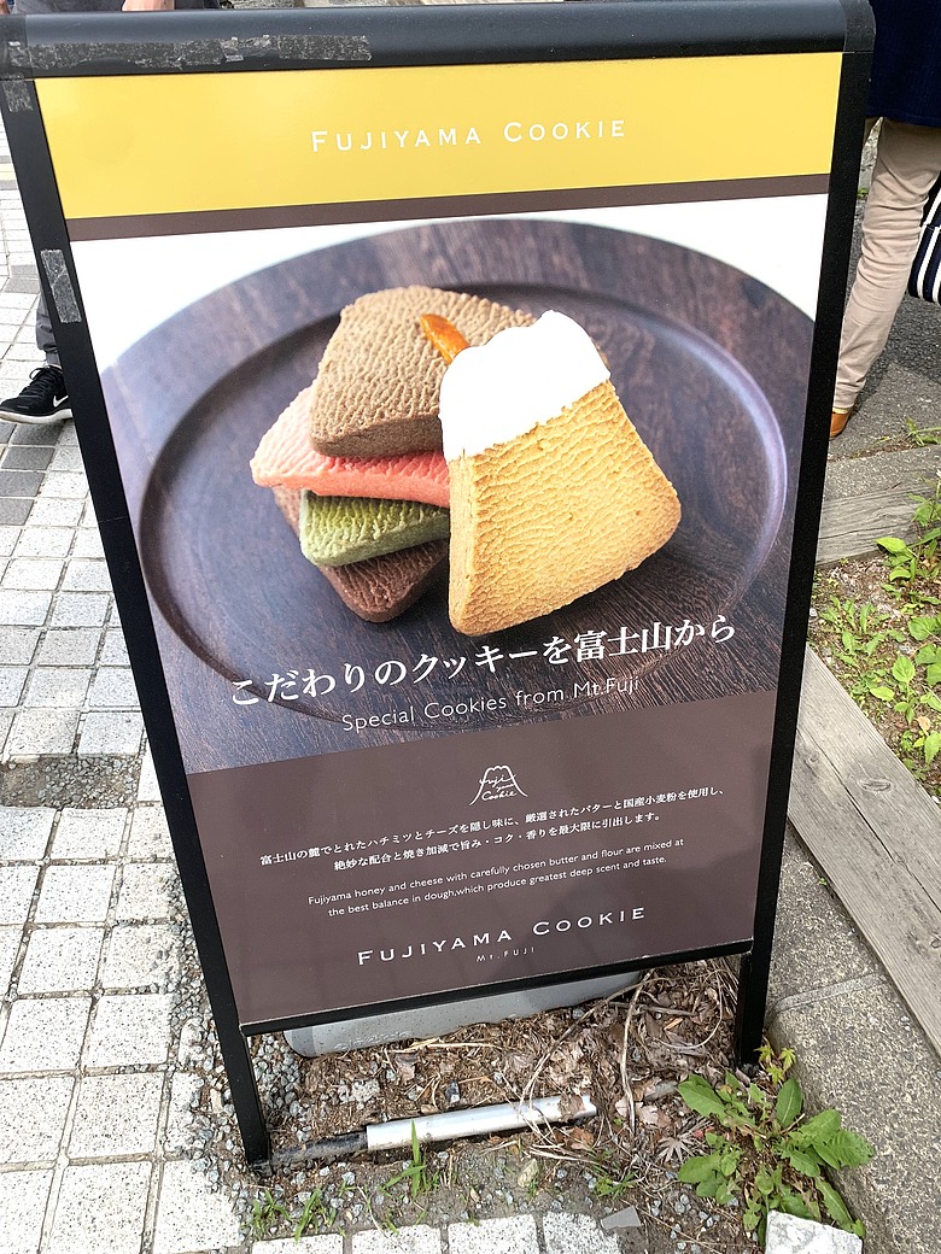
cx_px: 470
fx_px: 942
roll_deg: -0.5
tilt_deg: -40.5
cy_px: 627
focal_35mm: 26
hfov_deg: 53.1
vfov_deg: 67.3
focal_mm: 4.25
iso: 25
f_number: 1.8
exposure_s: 1/1149
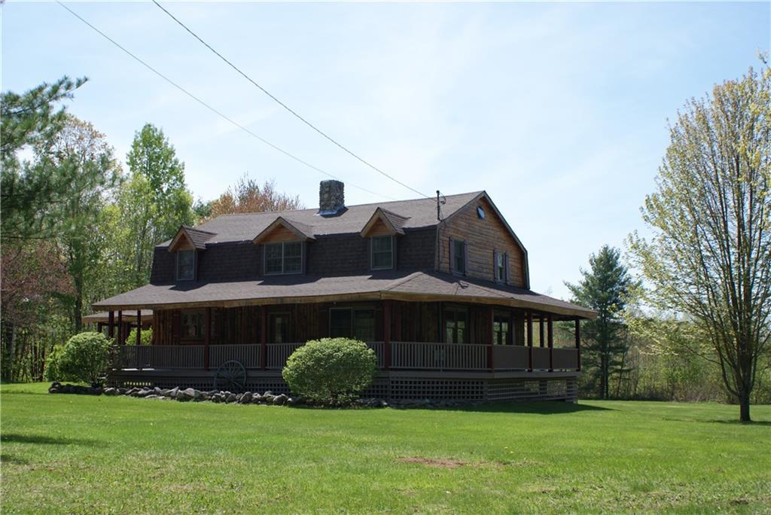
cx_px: 386
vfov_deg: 31.9
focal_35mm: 42
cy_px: 258
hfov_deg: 46.4
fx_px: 900
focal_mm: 28
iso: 100
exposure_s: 1/125
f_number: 9
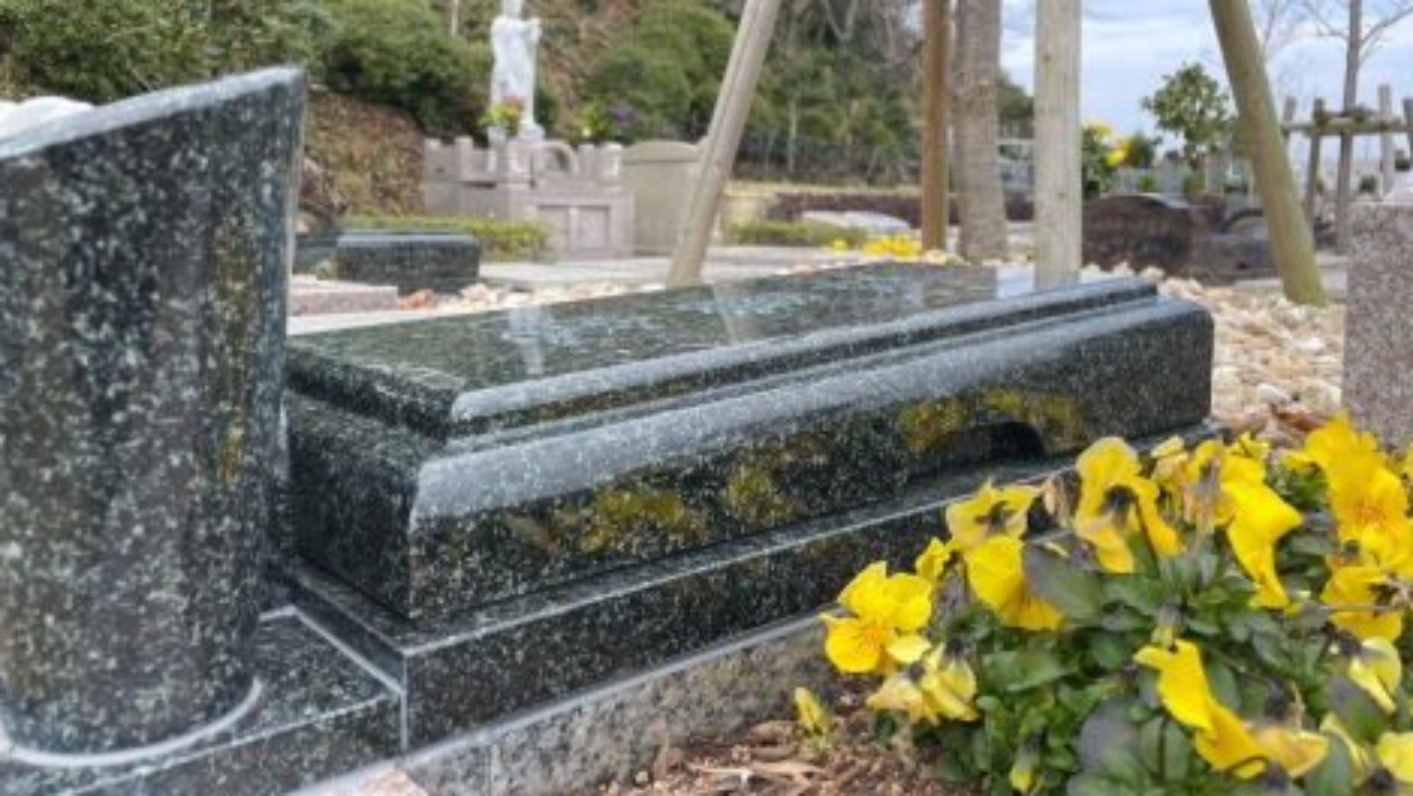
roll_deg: -0.3
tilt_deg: -4.0
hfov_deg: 66.1
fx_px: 1087
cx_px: 714
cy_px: 302
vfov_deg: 39.9
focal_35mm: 29
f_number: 1.6
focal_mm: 4.2
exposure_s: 1/875
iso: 32
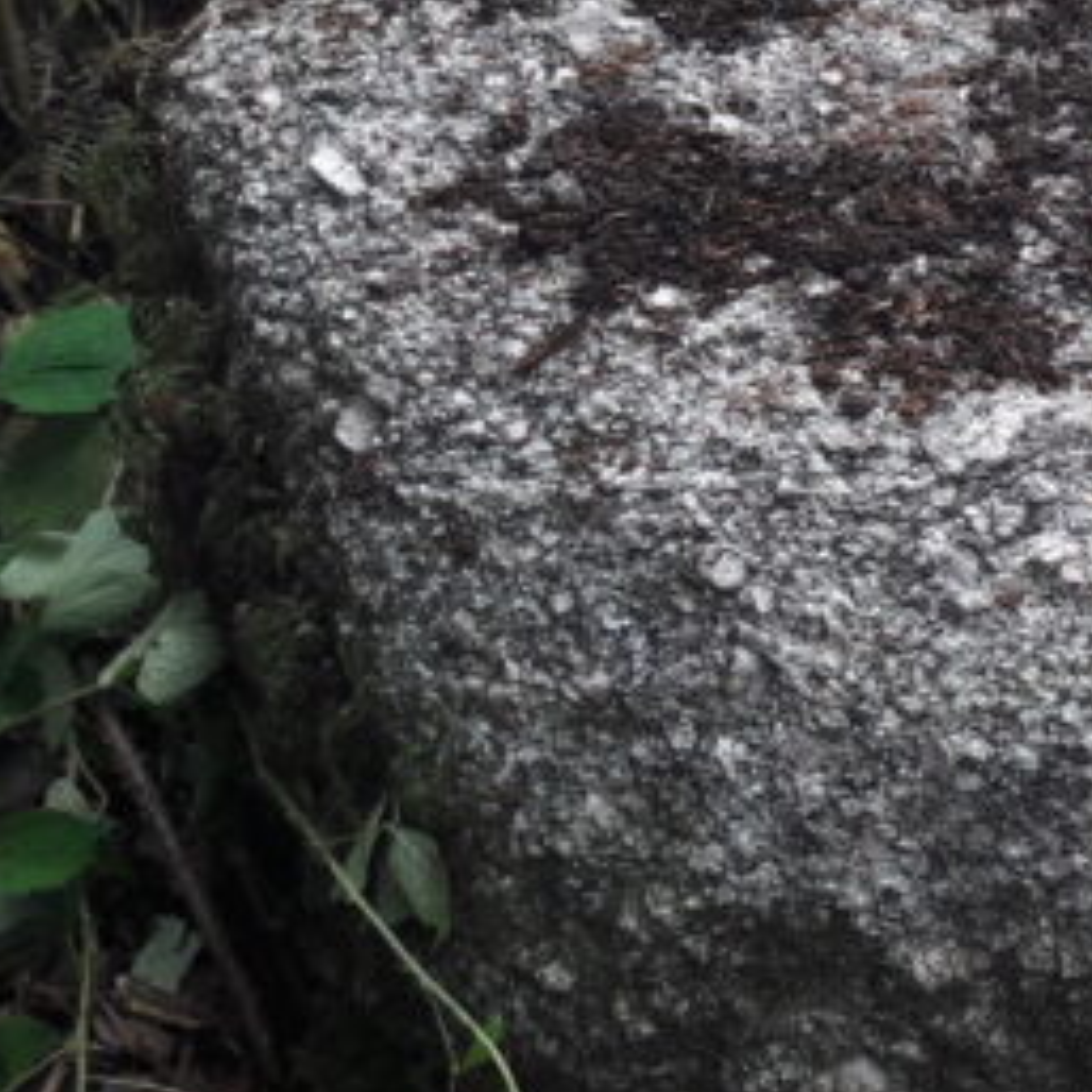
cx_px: 1534
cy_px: 436
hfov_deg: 20.2
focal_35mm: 76
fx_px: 2712
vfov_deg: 22.7
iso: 50
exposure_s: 1/100
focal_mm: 3.7
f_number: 1.9
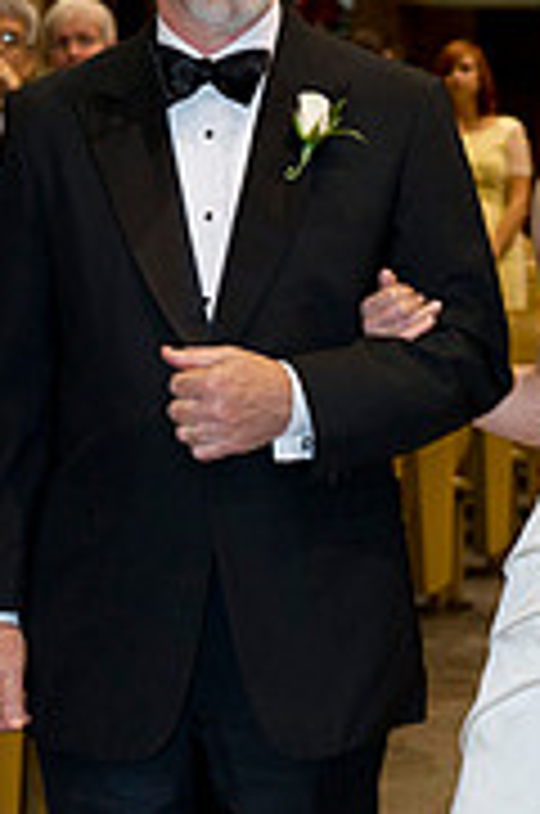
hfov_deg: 9.5
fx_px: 3252
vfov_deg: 14.2
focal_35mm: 144
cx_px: 448
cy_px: 549
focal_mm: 58
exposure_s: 1/60
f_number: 4
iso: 1250
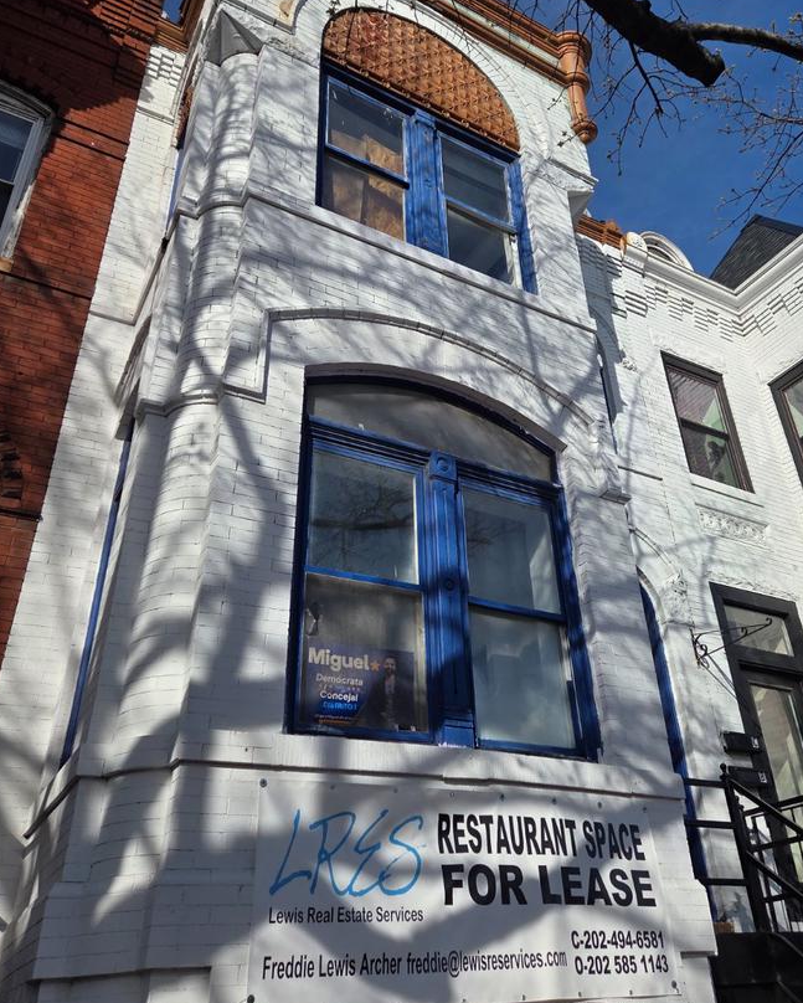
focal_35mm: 30
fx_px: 891
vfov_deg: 58.4
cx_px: 494
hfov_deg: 48.1
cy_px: 421
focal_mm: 5.4
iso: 80
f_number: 1.8
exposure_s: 1/7891
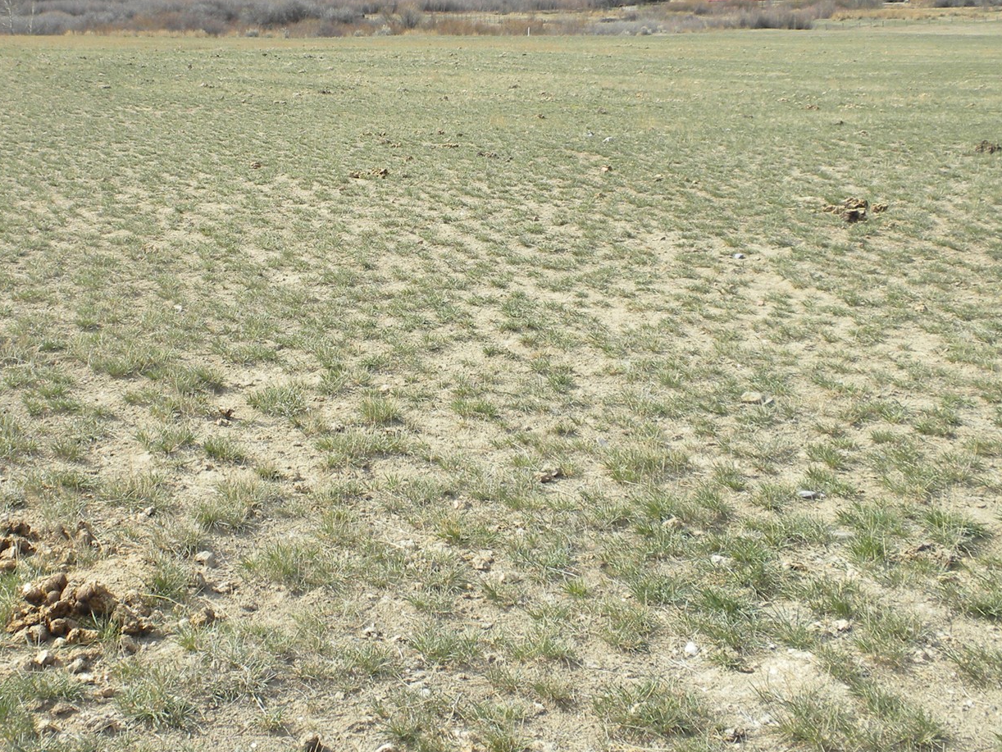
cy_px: 259
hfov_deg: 31.0
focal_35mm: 62
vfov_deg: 23.6
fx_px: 1795
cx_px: 359
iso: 64
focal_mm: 6.6
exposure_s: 1/72
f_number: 10
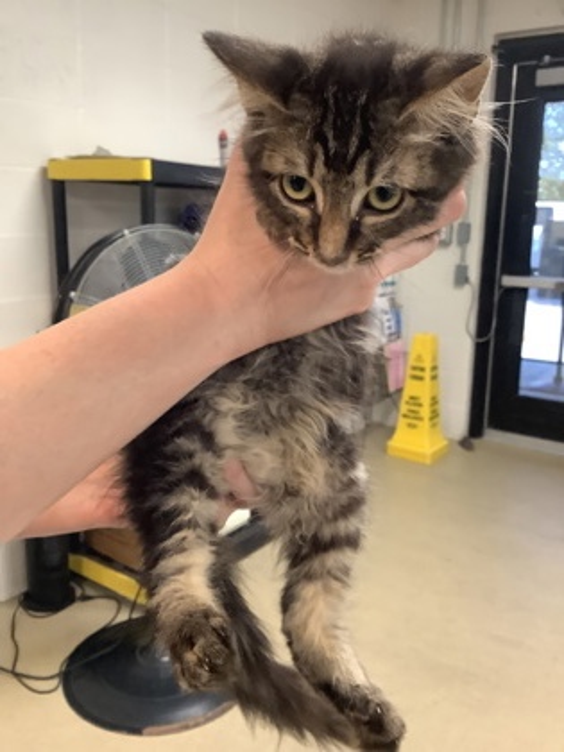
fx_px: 673
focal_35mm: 31
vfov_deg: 58.4
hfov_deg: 45.4
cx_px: 282
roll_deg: -1.0
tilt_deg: -13.9
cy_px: 376
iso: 250
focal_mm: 3.3
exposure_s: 1/40
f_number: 2.4
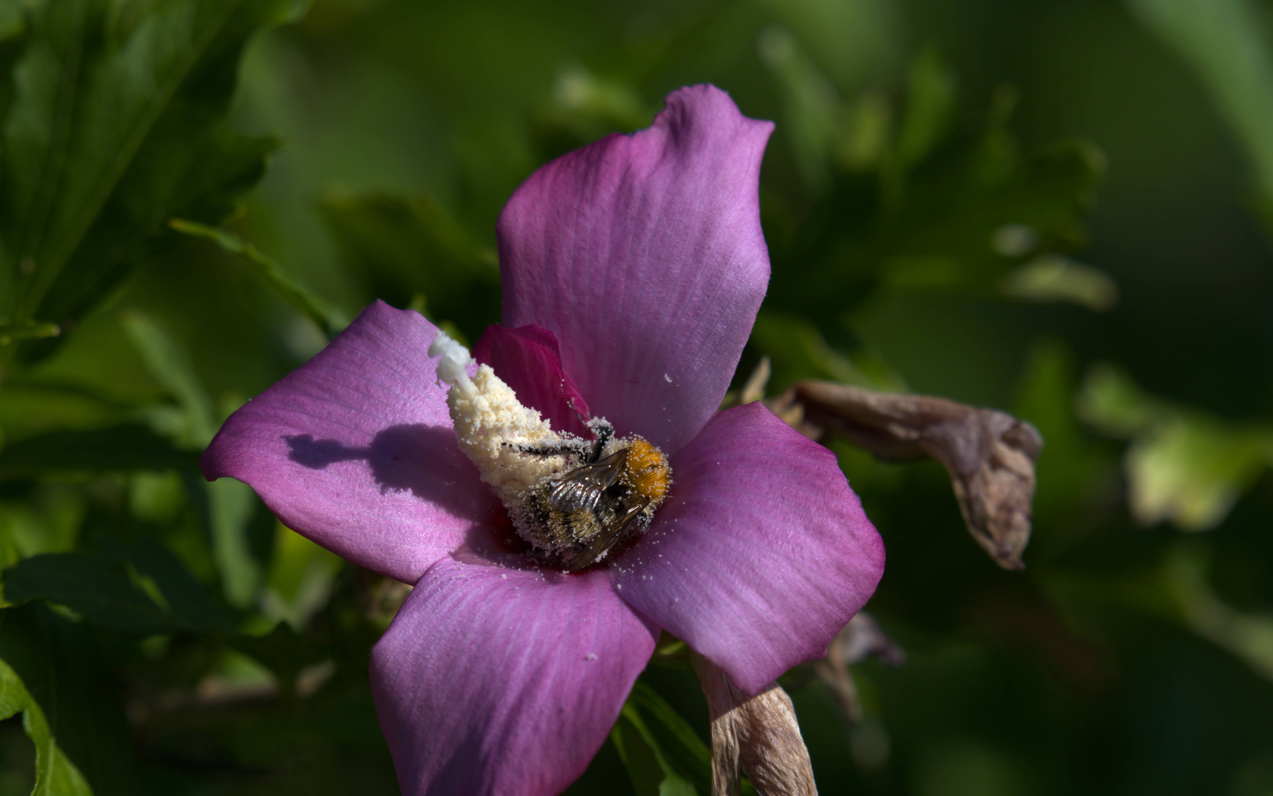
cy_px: 396
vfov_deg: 1.7
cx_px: 636
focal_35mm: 765
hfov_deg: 2.7
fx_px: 26541
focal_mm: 500
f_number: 5.6
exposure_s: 1/1250
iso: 100
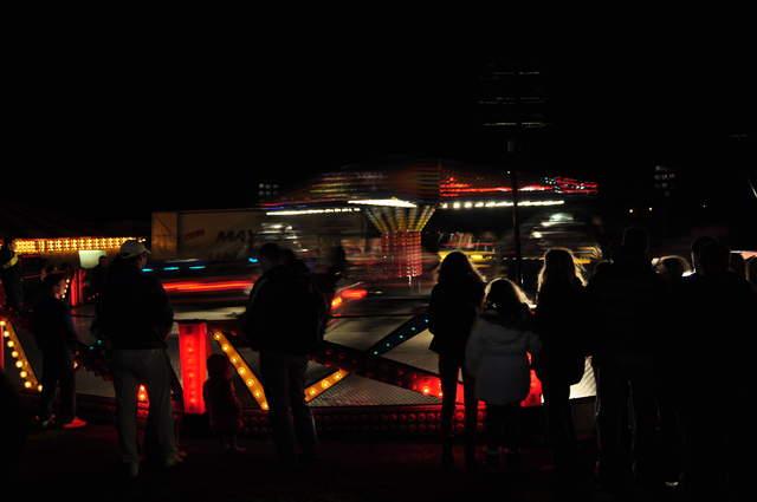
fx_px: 693
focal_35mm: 33
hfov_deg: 57.3
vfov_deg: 39.9
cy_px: 251
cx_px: 378
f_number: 3.8
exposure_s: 1/6
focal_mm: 22
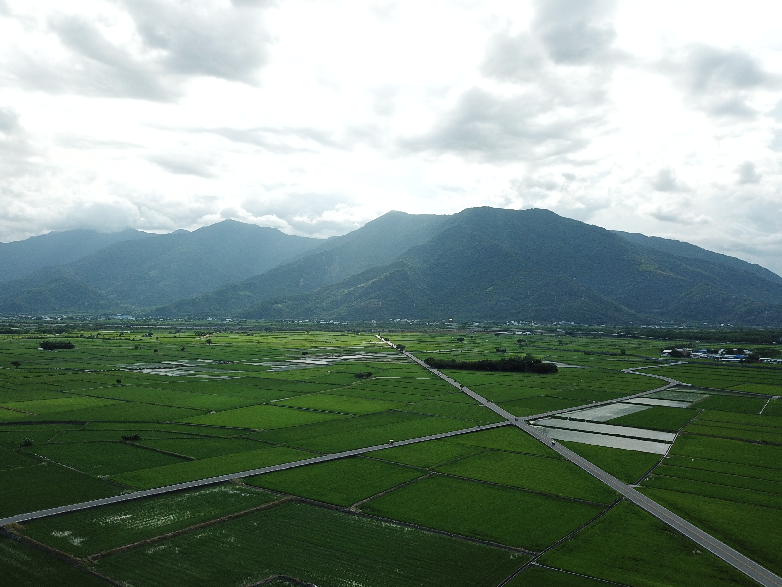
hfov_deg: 61.5
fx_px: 655
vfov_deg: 48.1
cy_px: 327
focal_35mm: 29
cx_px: 354
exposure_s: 1/796
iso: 100
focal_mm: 4.73
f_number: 2.2
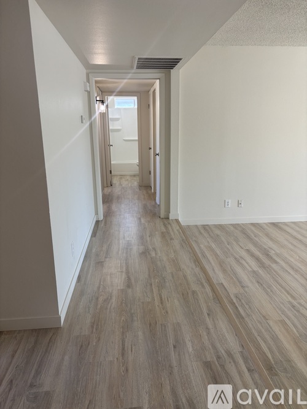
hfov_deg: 53.0
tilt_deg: -14.0
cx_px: 154
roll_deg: +1.2
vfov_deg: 67.3
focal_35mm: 26
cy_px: 204
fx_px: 308
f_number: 1.6
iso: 80
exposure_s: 1/120
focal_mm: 5.96
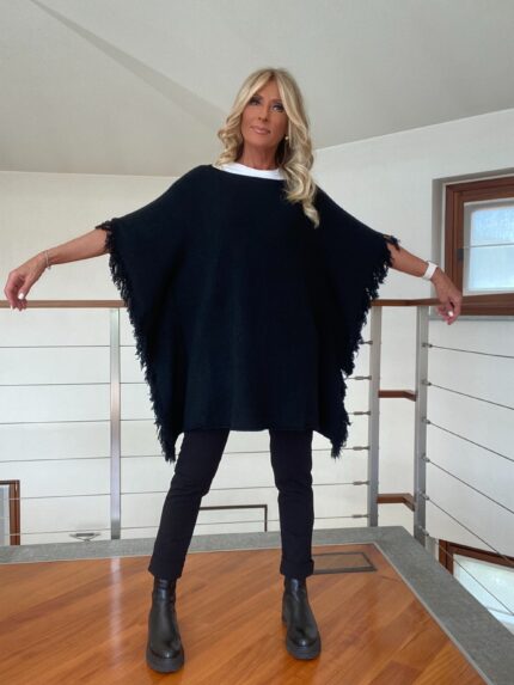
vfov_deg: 60.0
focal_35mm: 30
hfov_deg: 46.8
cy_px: 342
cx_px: 257
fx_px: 594
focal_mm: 2.71
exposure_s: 1/60
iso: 100
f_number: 2.2
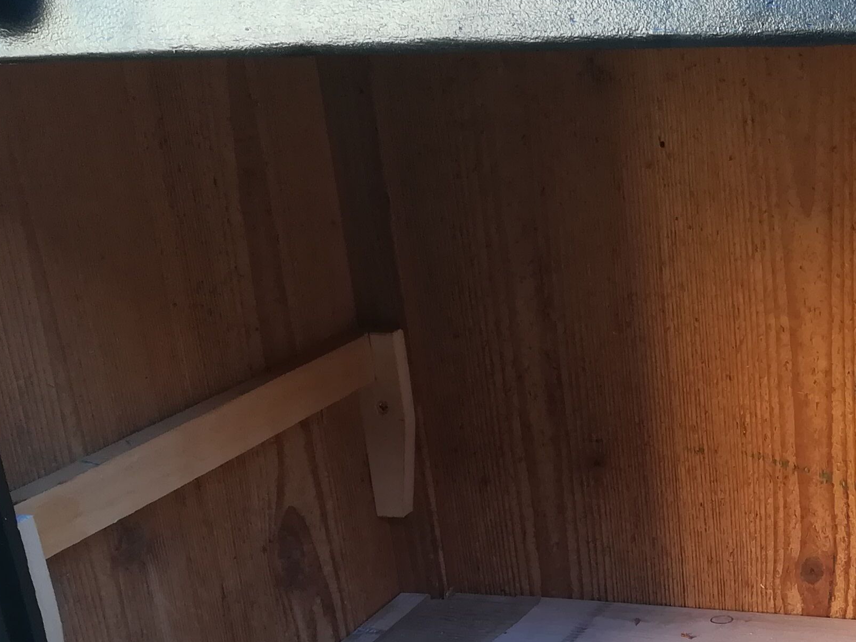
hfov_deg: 29.0
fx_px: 1583
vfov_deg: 21.6
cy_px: 723
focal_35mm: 64
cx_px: 783
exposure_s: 1/40
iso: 80
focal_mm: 3.83
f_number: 2.2
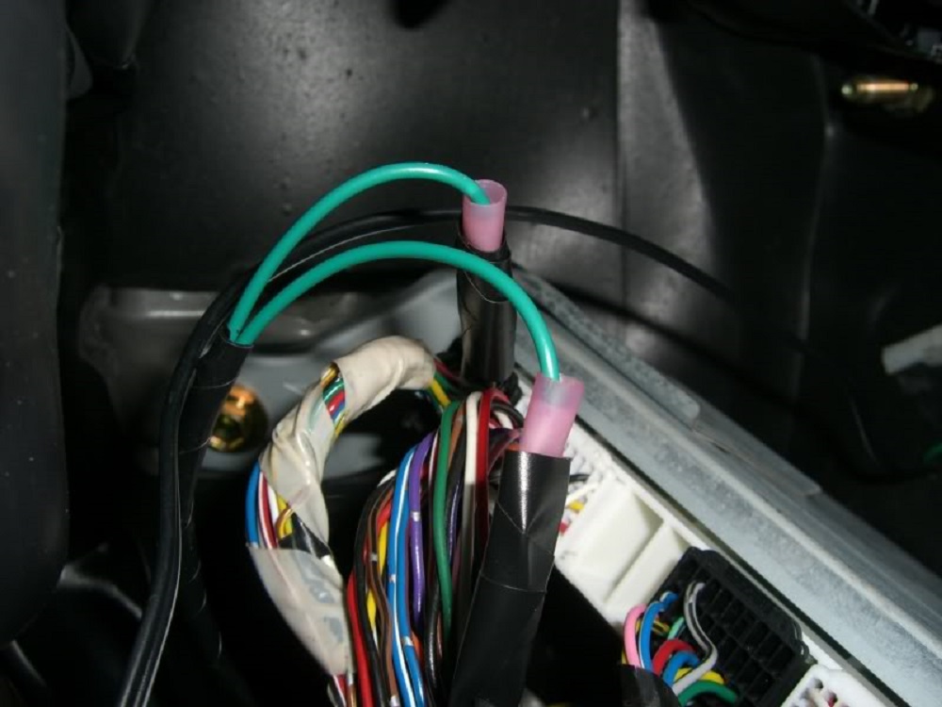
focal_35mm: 38
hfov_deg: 49.0
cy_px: 354
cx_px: 471
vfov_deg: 37.7
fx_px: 1034
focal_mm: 6.2
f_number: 4.3
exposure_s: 1/60
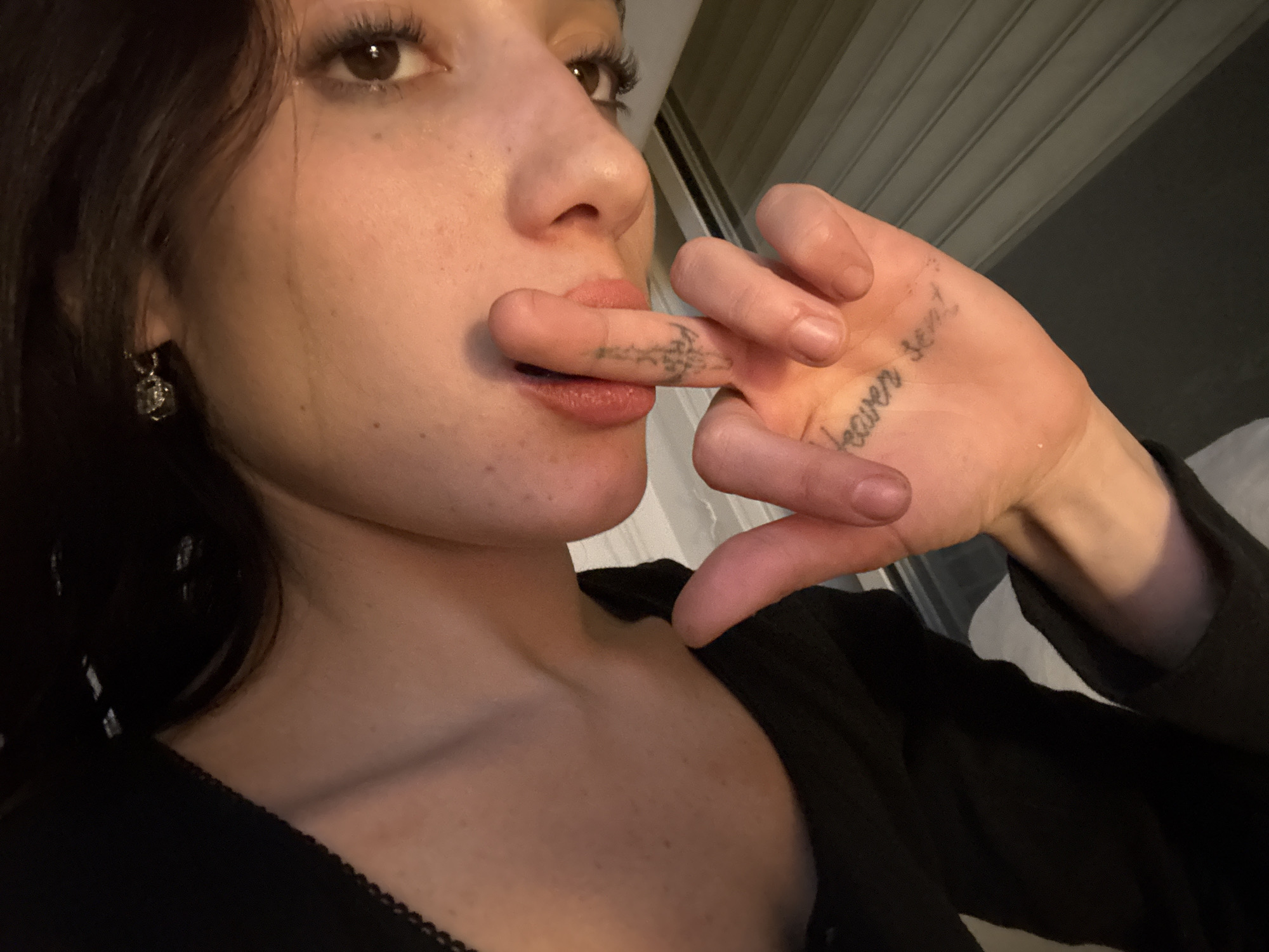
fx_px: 843
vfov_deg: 58.9
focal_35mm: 23
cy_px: 476
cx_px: 634
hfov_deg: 73.9
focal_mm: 2.69
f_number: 1.9
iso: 640
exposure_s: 1/24
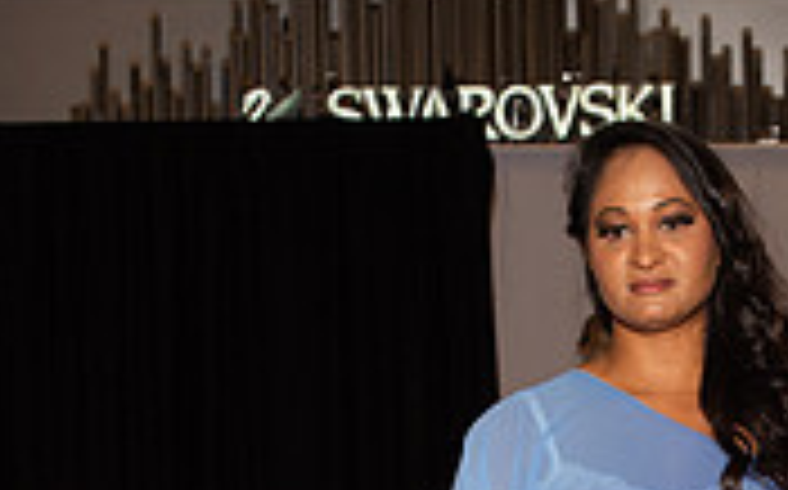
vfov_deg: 6.1
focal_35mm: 210
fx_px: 4506
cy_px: 953
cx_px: 615
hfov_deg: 10.0
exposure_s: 1/250
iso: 800
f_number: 9
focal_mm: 80
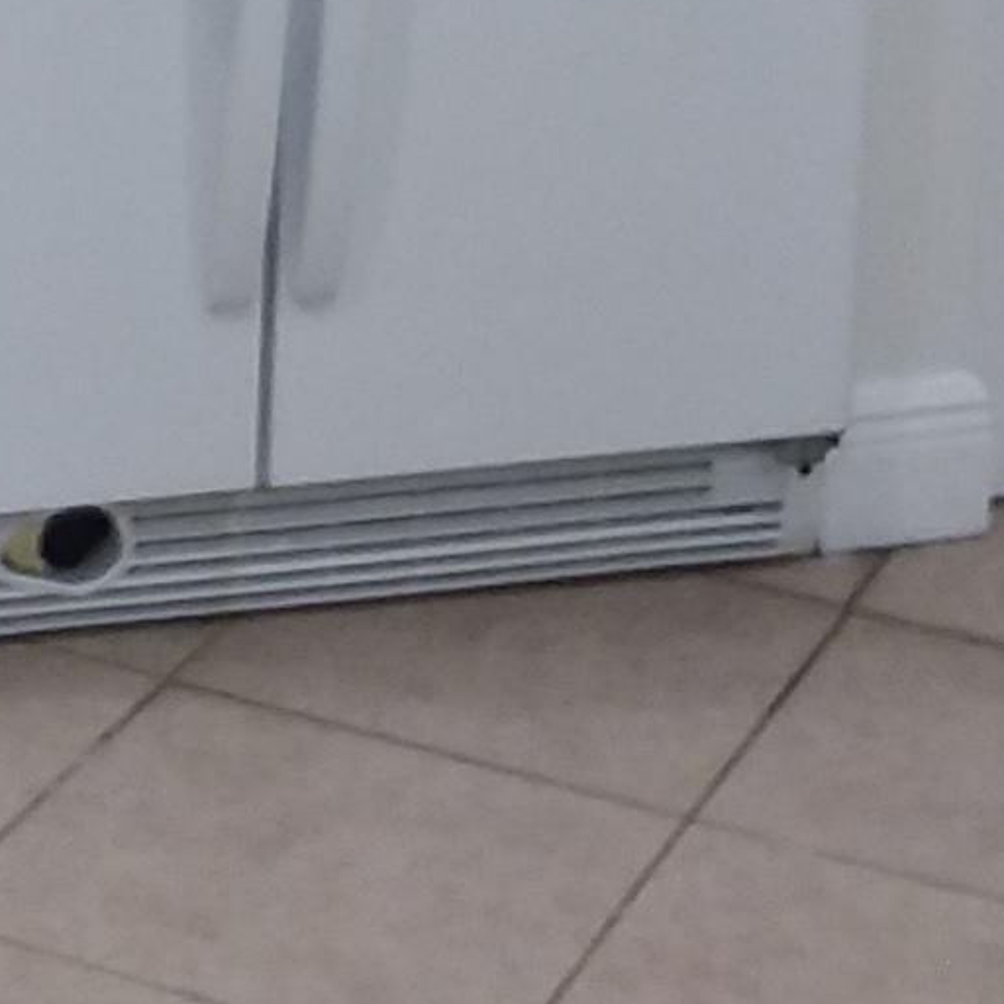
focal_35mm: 129
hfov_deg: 13.2
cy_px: -645
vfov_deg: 12.6
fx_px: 4233
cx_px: -194
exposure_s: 1/30
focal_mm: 2.47
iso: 50
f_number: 1.9
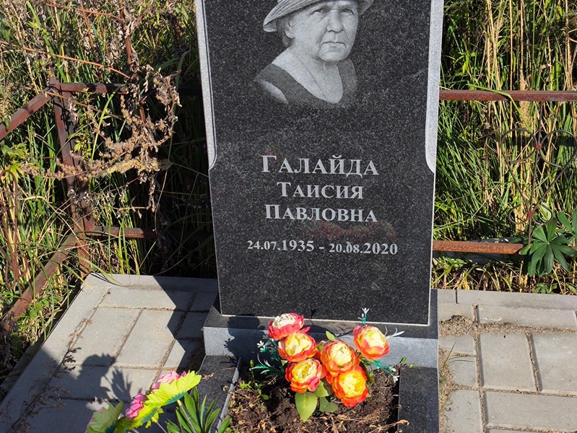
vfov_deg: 29.1
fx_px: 834
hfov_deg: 38.2
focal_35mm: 50
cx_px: 288
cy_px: 216
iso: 50
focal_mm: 4.71
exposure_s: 1/1622
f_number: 1.7
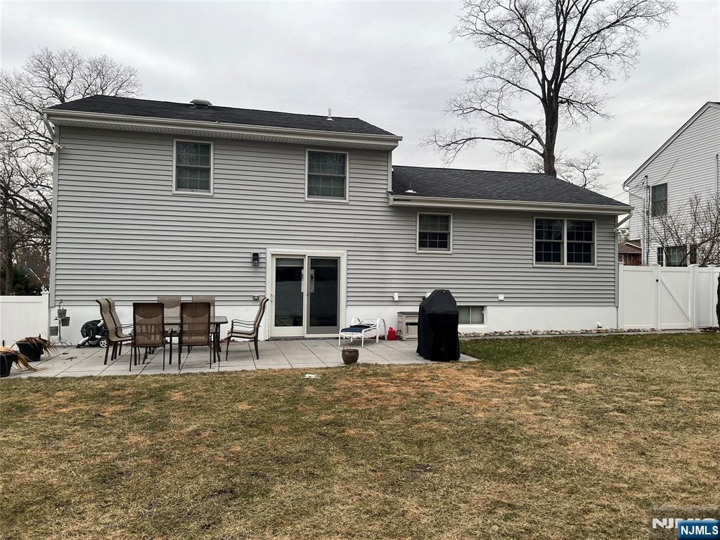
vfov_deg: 53.1
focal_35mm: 26
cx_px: 360
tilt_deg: +2.5
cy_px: 270
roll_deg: +0.1
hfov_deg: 67.3
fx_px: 541
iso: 50
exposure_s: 1/458
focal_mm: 5.7
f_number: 1.5
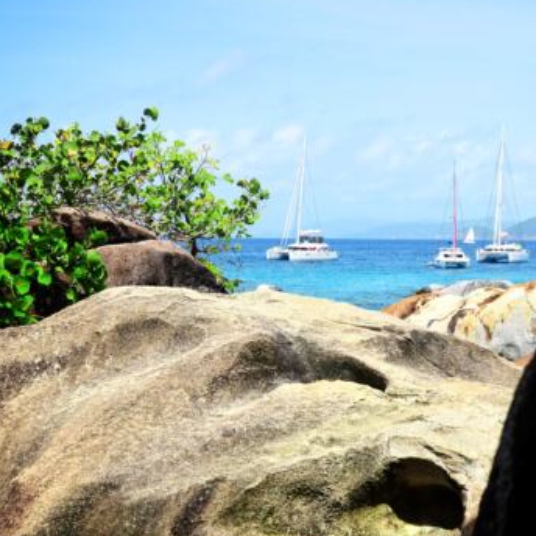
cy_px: 284
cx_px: 341
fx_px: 911
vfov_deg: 32.8
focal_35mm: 52
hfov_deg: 32.6
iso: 100
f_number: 3.8
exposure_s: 1/1000
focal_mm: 22
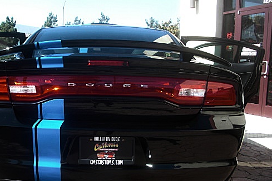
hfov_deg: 40.0
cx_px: 96
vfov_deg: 27.5
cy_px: 103
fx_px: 370
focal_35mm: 49
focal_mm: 6.3
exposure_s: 1/250
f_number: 2.8
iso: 50
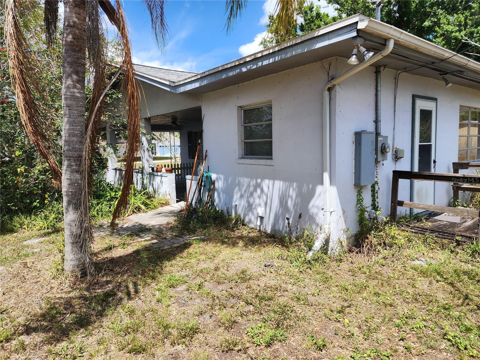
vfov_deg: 58.9
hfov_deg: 73.9
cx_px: 240
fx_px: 319
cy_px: 180
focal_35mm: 23
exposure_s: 1/622
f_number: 1.8
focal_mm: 6.4
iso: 12
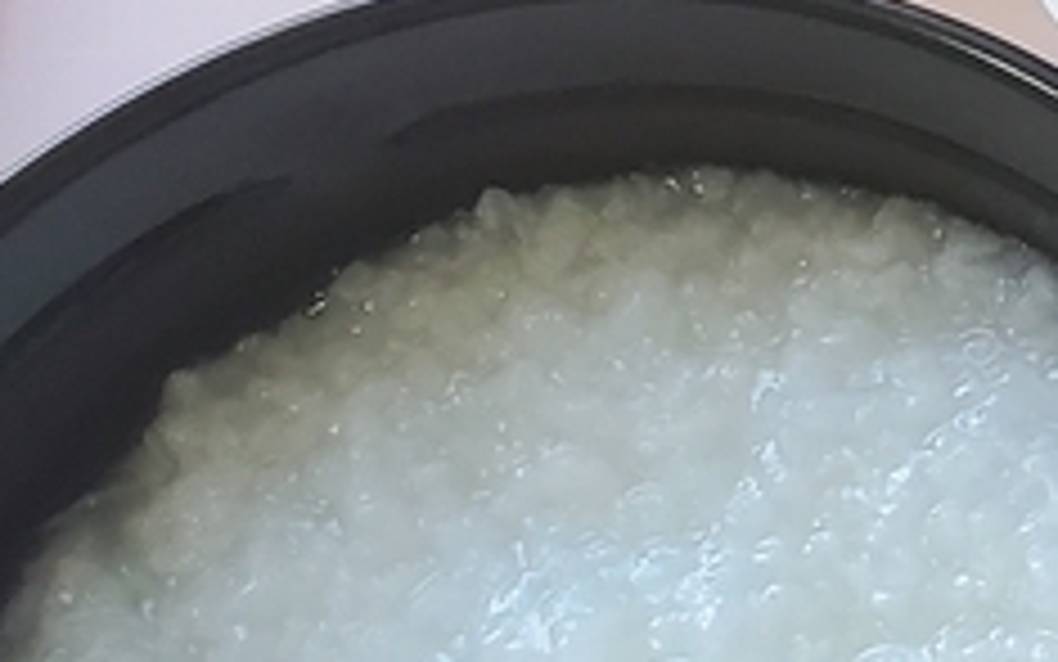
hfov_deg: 12.5
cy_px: 59
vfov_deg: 9.3
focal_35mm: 141
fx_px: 4067
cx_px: 2301
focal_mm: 4.3
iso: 200
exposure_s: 1/59
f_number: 2.4
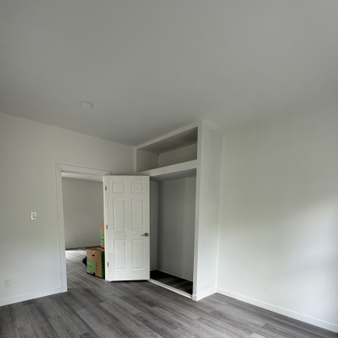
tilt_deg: -6.4
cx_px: 144
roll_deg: -0.4
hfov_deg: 77.2
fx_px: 210
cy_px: 236
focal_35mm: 19
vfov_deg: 74.2
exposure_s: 1/121
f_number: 2.2
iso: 125
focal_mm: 2.22
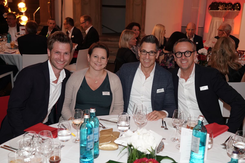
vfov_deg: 34.2
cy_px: 82
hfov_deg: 49.6
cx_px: 122
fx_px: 265
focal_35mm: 39
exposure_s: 1/50
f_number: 4.5
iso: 1600
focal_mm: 39
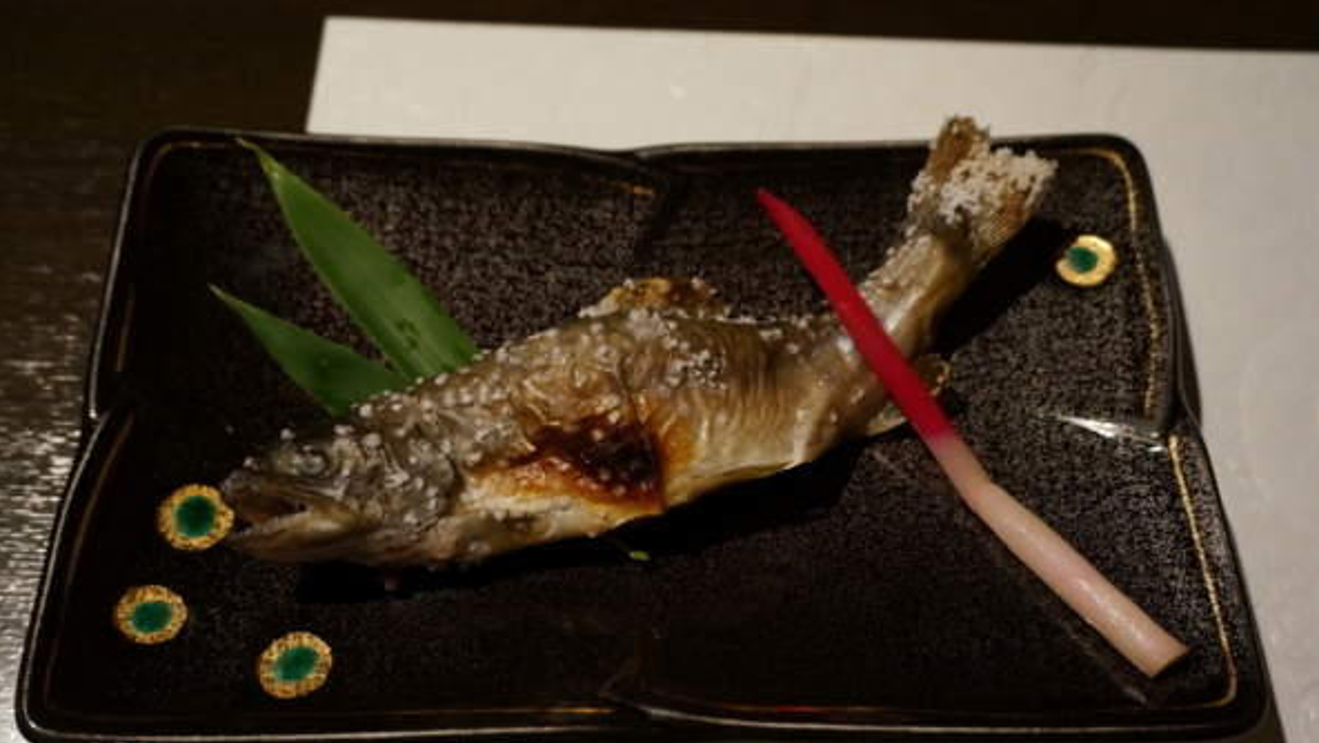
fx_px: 1278
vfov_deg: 32.4
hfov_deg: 54.6
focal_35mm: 37
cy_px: 424
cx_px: 661
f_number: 4
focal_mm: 23
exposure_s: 1/60
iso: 2000
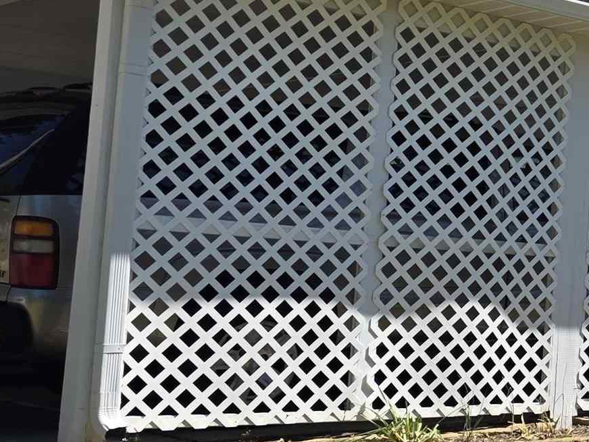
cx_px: 1006
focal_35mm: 81
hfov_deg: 19.3
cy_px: 185
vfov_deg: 18.2
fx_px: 1378
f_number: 1.7
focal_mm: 6.3
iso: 80
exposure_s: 1/4889
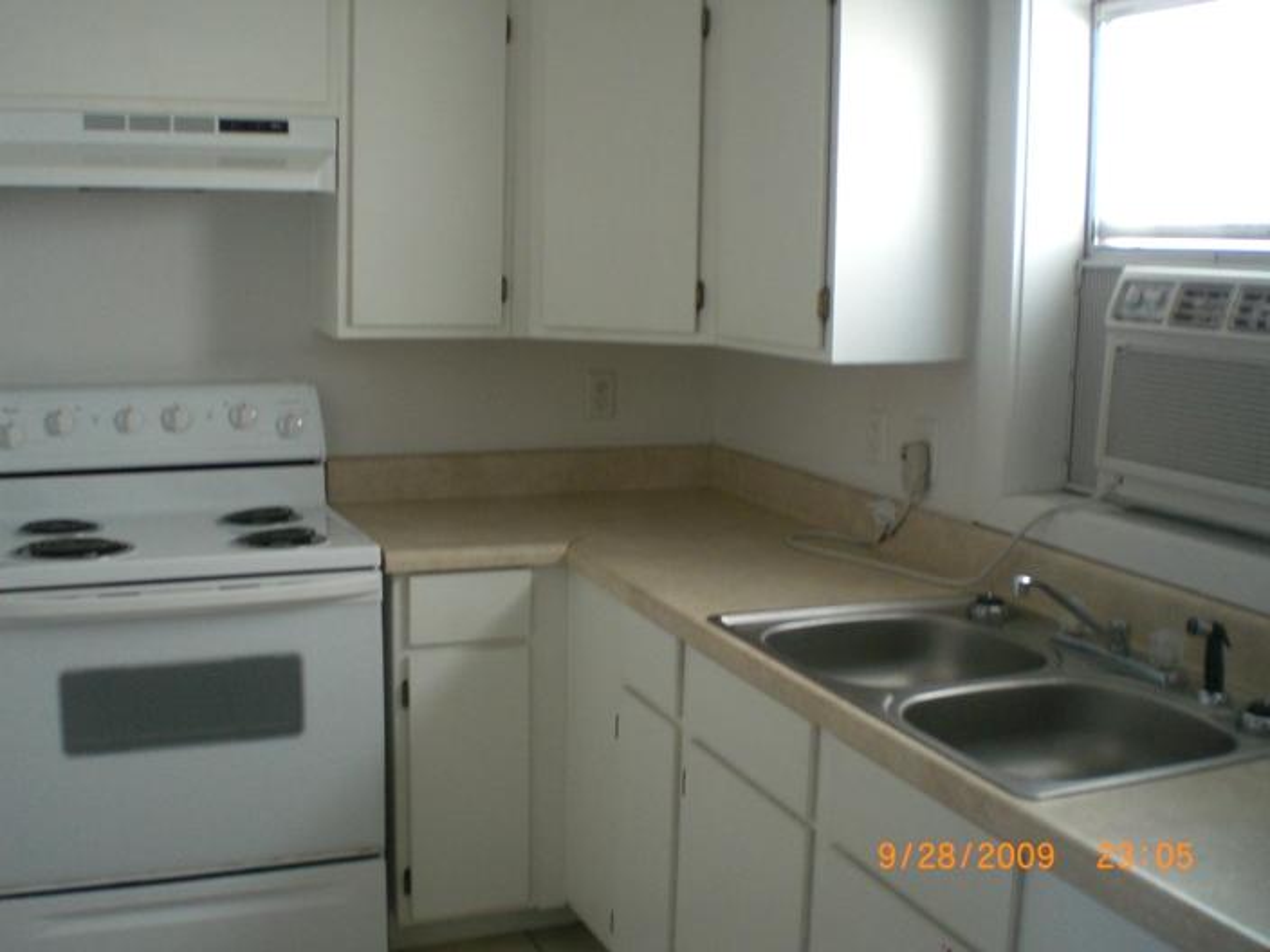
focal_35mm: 38
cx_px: 635
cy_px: 476
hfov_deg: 49.0
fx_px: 1394
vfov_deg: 37.7
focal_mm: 6.3
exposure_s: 1/60
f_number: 3.1
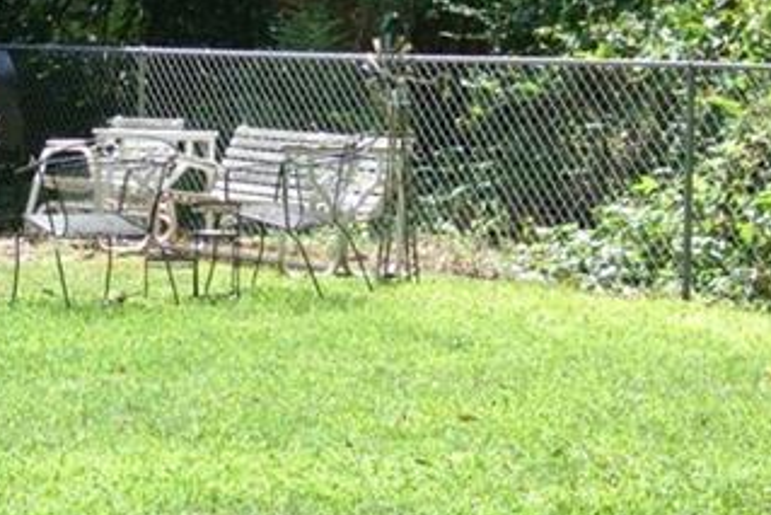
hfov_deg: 16.3
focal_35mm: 125
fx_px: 2678
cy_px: 276
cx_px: 162
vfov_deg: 11.0
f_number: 4
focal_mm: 14.5
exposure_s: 1/200
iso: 100
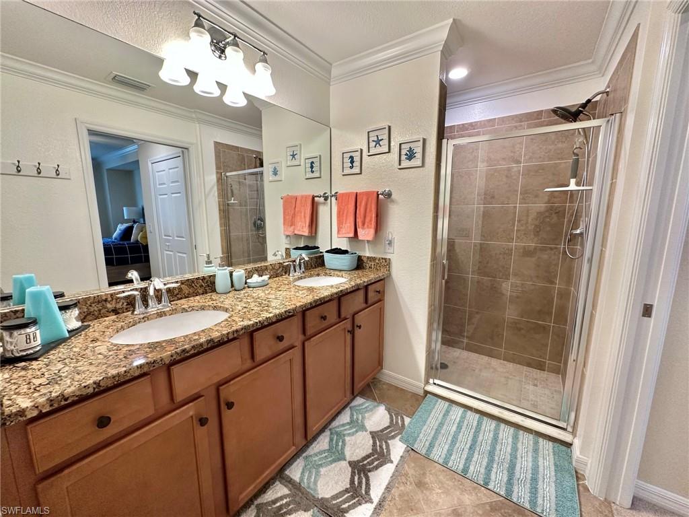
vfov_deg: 85.7
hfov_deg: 102.1
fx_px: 279
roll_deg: -0.2
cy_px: 258
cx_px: 344
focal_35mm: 14
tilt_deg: -9.6
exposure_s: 1/120
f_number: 2.2
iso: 200
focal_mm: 2.22
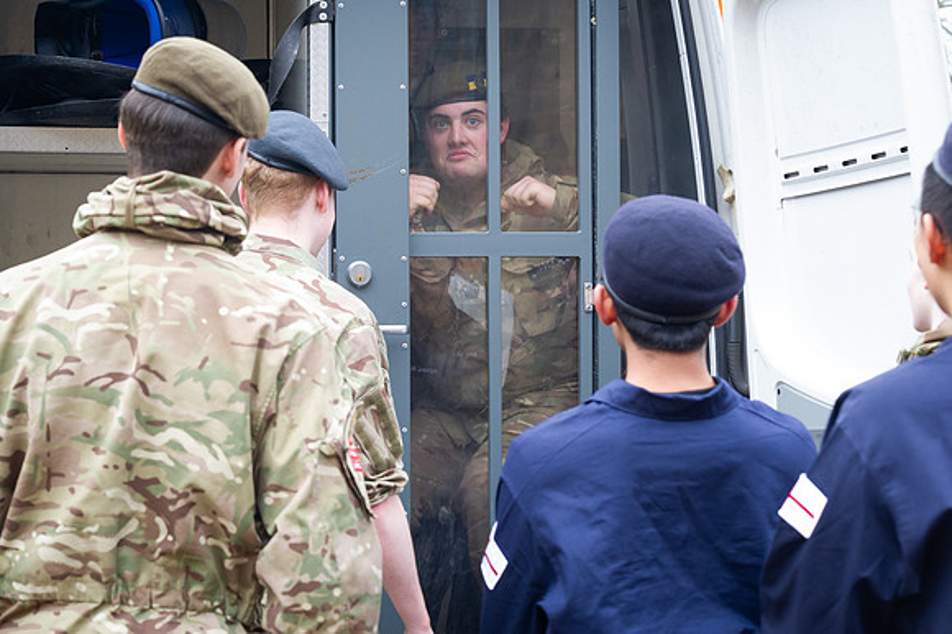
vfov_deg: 14.2
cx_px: 394
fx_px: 2546
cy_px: 252
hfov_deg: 21.2
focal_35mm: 96
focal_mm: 80
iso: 2800
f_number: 7.1
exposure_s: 1/250
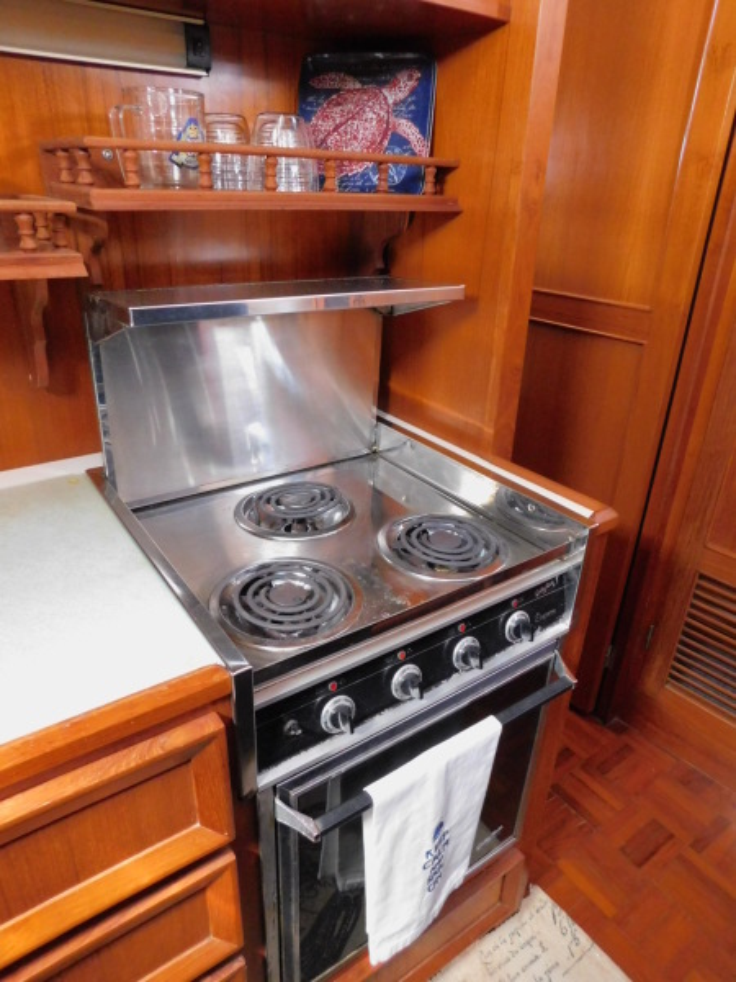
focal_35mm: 23
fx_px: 652
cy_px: 491
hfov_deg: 58.9
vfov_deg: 73.9
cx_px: 368
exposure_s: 1/8
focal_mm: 4
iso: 800
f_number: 3
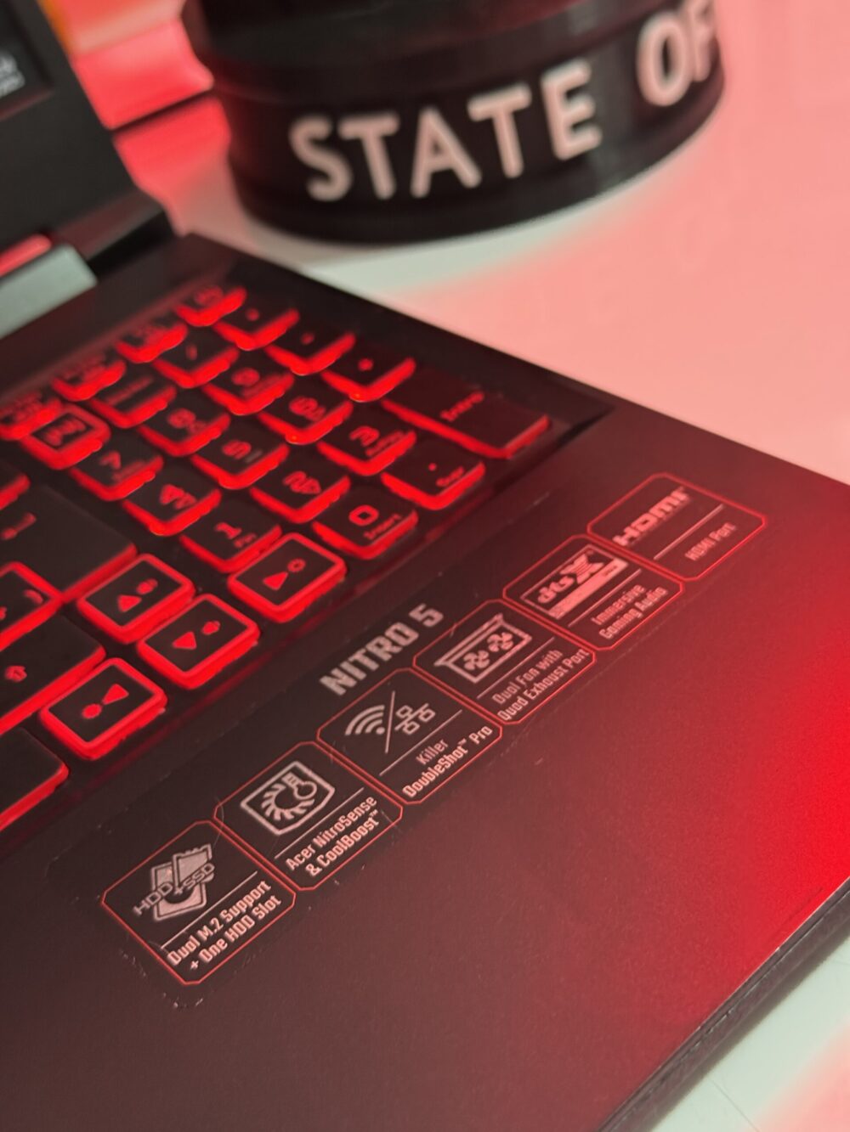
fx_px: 1571
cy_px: 566
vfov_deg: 39.7
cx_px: 425
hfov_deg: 30.3
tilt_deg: -36.1
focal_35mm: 48
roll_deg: +14.5
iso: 500
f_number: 1.78
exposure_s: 1/38
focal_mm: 6.76
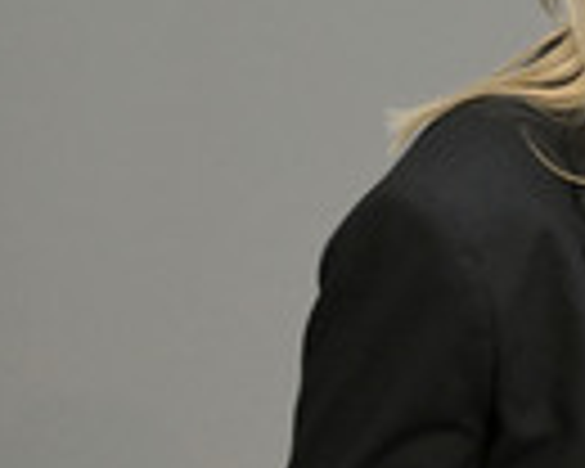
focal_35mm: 1461
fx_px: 25295
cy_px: 302
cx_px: 857
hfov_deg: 1.3
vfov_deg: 1.1
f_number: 5.6
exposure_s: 1/500
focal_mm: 450
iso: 10000
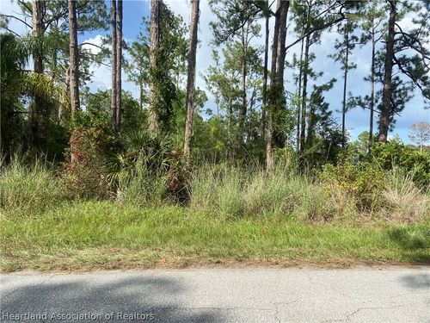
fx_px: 323
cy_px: 162
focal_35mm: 26
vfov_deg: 53.1
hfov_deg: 67.3
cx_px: 215
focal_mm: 4.25
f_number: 1.8
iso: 32
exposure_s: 1/2066
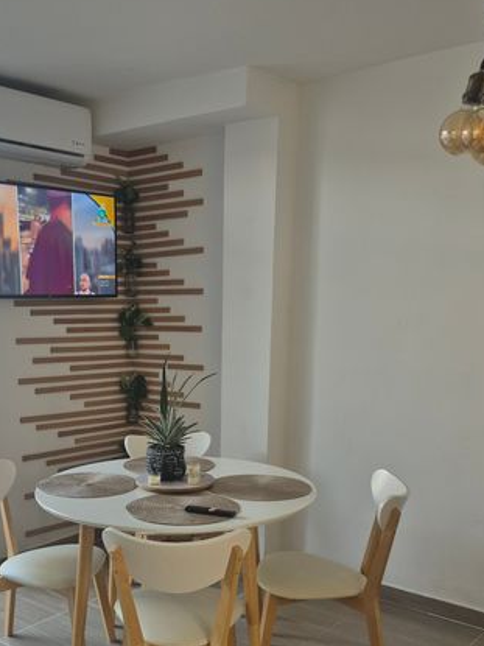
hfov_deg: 38.2
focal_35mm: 37
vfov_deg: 48.5
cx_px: 162
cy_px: 471
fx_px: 690
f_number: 1.8
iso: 80
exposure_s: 1/180
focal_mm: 5.4
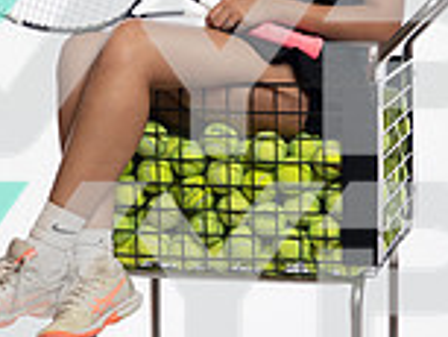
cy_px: 67
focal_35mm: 141
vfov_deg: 10.5
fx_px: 1826
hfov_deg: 14.0
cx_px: 290
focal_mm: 50
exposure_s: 1/250
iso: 640
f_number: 5.6
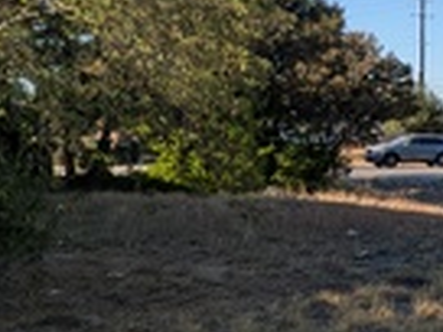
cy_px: 159
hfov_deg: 23.5
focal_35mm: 66
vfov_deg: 22.3
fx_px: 845
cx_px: 664
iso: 49
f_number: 2.2
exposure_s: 1/972
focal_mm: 1.83
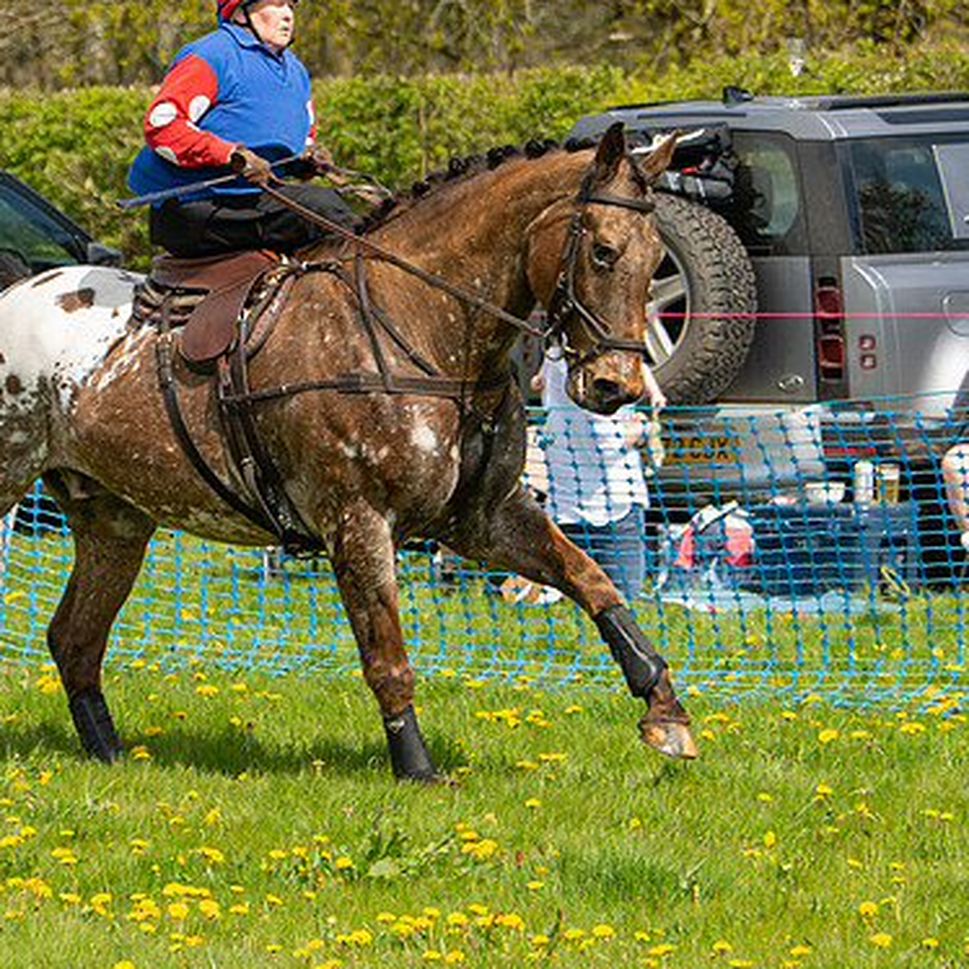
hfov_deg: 6.7
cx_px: 106
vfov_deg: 6.8
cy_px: 362
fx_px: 8203
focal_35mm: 259
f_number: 4
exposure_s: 1/1250
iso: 200
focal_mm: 102
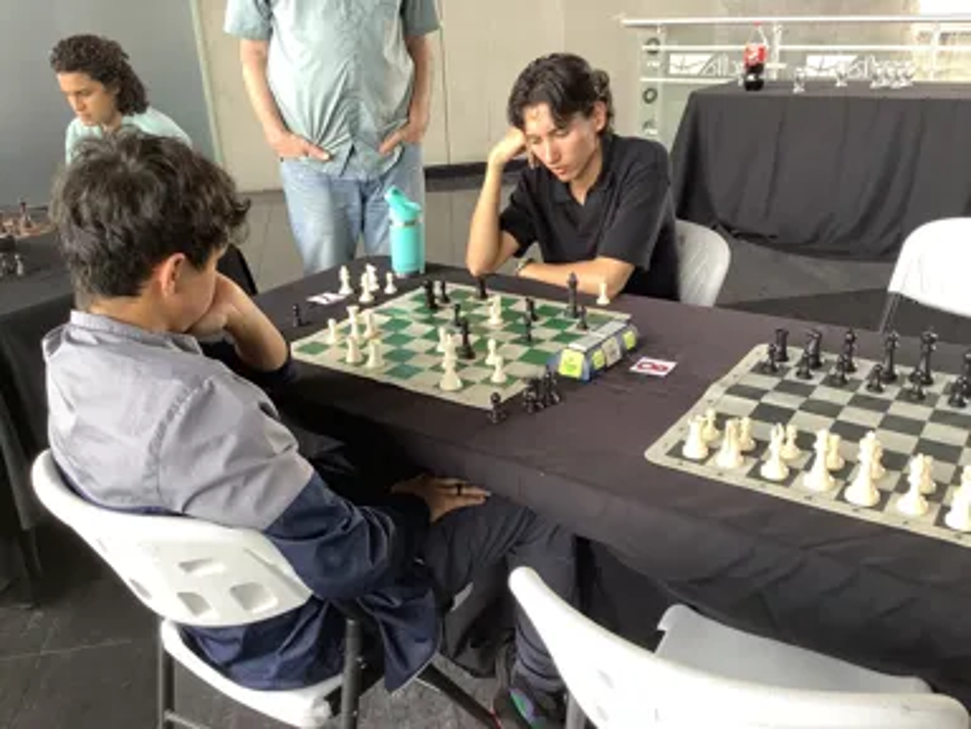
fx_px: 870
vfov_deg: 45.4
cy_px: 364
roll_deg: +1.7
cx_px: 486
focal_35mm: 31
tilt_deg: -24.7
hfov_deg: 58.4
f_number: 2.4
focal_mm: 3.3
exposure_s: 1/60
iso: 80
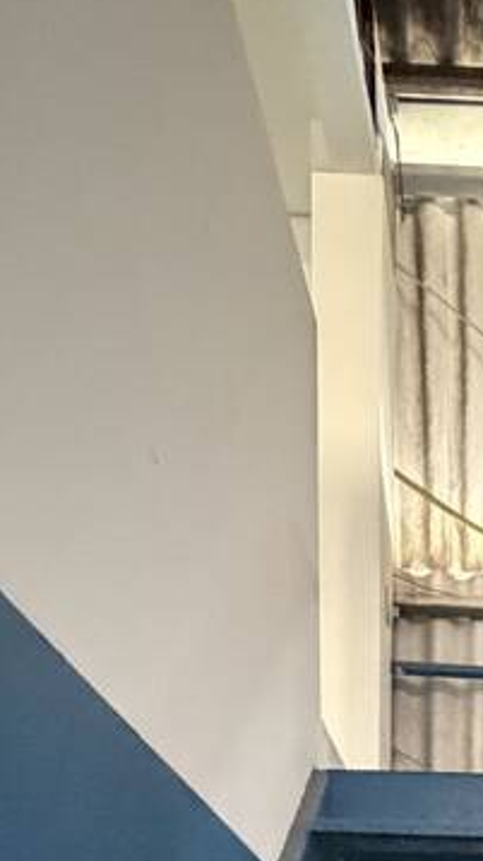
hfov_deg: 24.0
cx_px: 548
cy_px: 1243
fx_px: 1049
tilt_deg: -4.8
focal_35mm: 46
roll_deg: -1.7
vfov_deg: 29.8
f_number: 2.2
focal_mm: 2.22
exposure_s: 1/51
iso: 1250
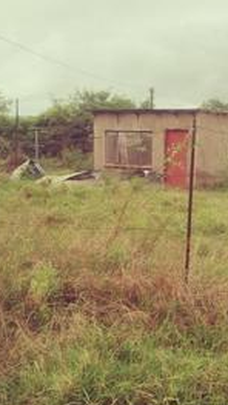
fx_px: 462
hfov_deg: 27.6
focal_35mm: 43
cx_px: 143
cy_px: 211
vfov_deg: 47.3
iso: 100
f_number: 1.9
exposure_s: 1/1295
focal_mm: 4.95
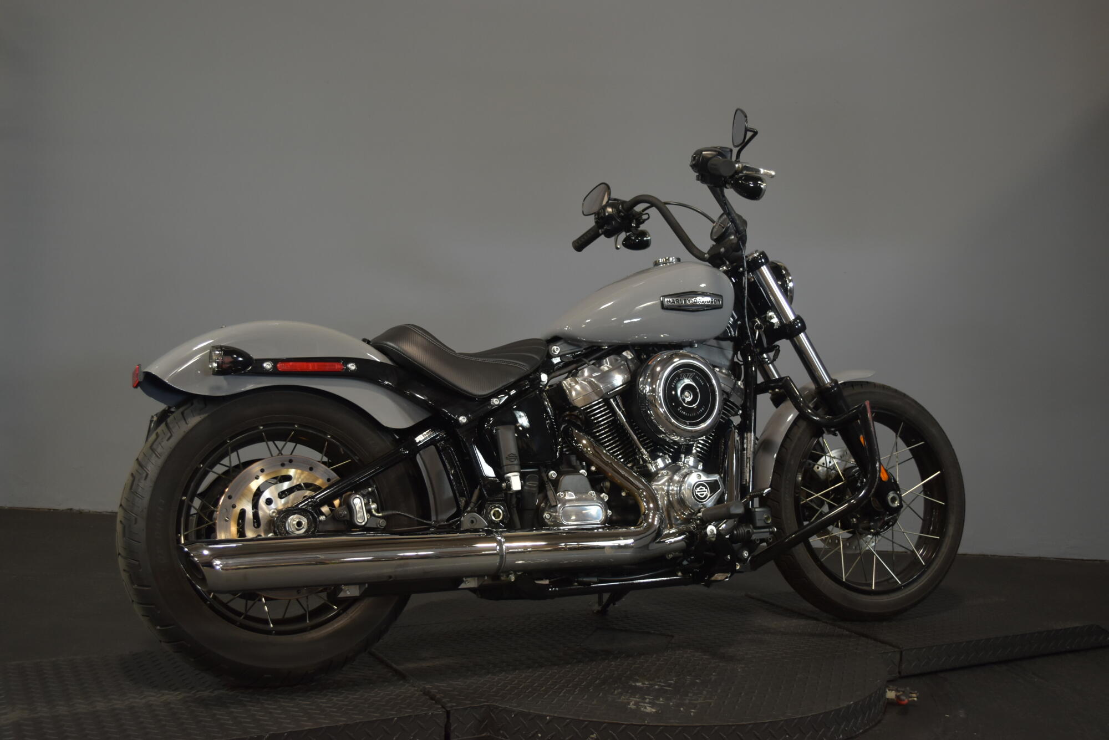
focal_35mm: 36
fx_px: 1109
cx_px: 554
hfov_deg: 53.1
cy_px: 370
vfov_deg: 36.9
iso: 560
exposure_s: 1/30
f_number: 4
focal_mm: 24
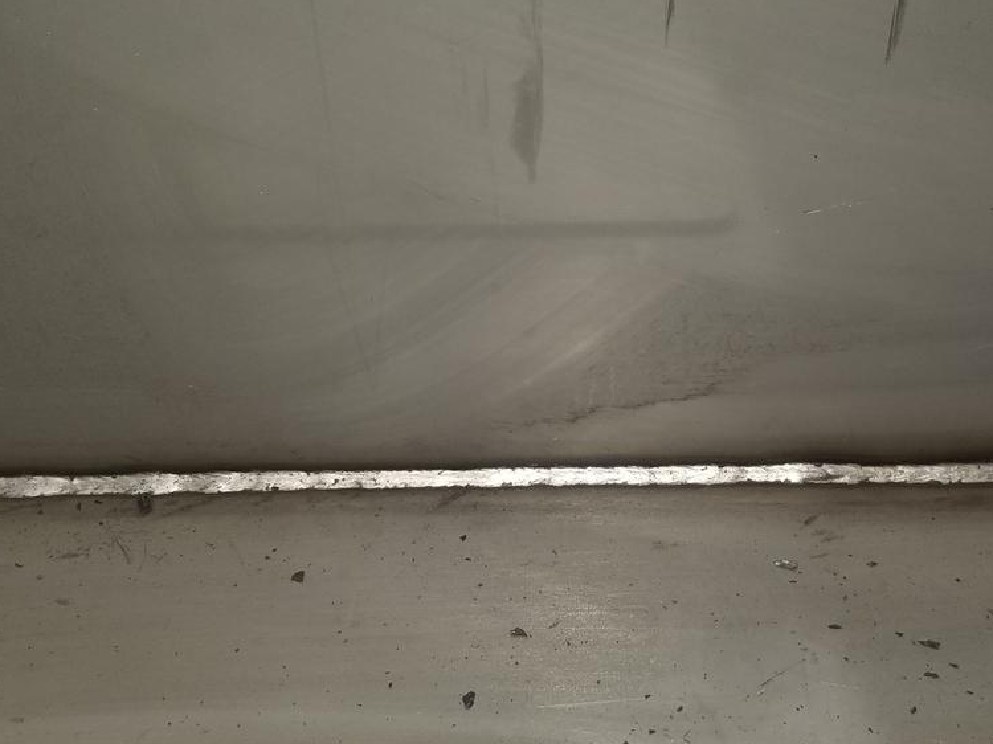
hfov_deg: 49.2
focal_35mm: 37
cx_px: 668
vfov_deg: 38.6
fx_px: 1061
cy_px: 375
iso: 64
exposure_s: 1/60
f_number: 1.7
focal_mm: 4.25
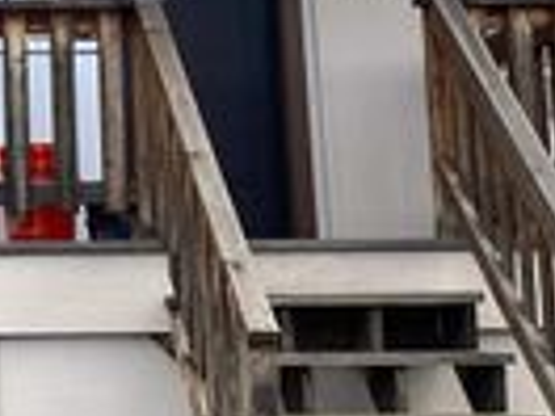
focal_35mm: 144
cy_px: -48
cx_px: -164
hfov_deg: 13.2
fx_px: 2309
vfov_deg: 10.2
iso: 32
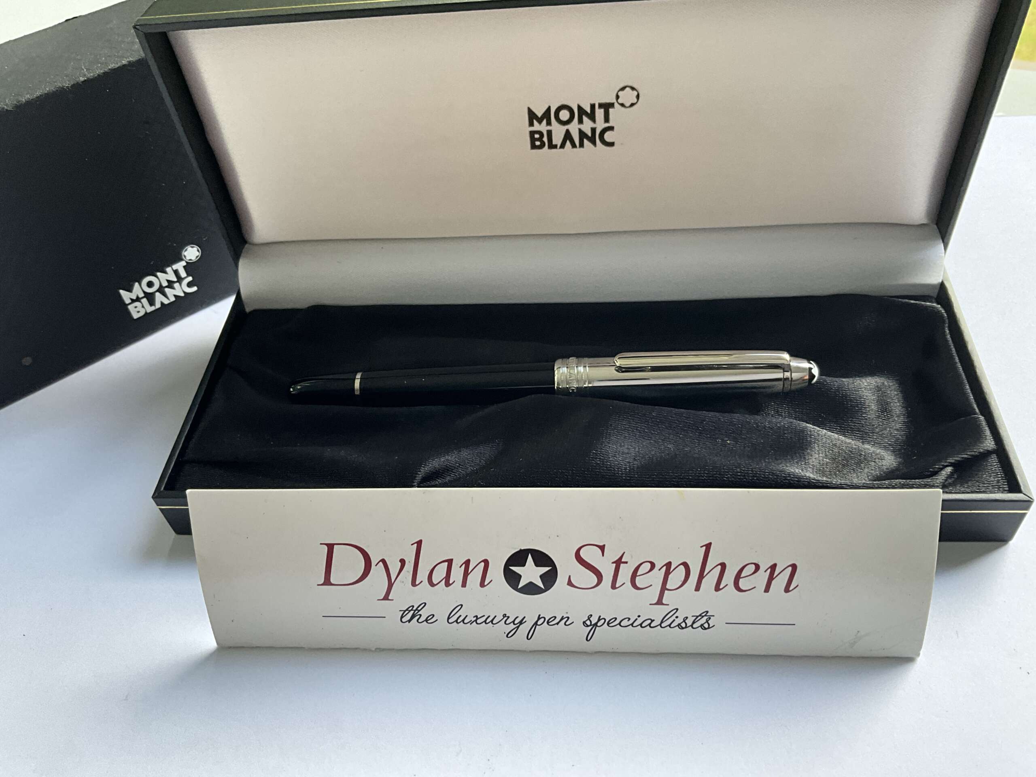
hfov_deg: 61.7
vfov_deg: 48.2
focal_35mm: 29
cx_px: 518
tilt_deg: -46.4
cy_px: 388
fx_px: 868
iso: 64
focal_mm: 3
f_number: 1.8
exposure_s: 1/120
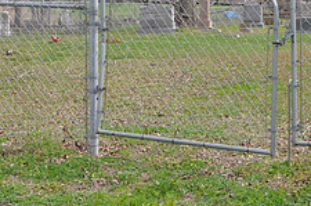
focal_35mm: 93
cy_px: 6
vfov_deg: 14.4
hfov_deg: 21.3
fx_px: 802
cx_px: 296
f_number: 9
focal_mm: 24
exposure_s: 1/320
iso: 200
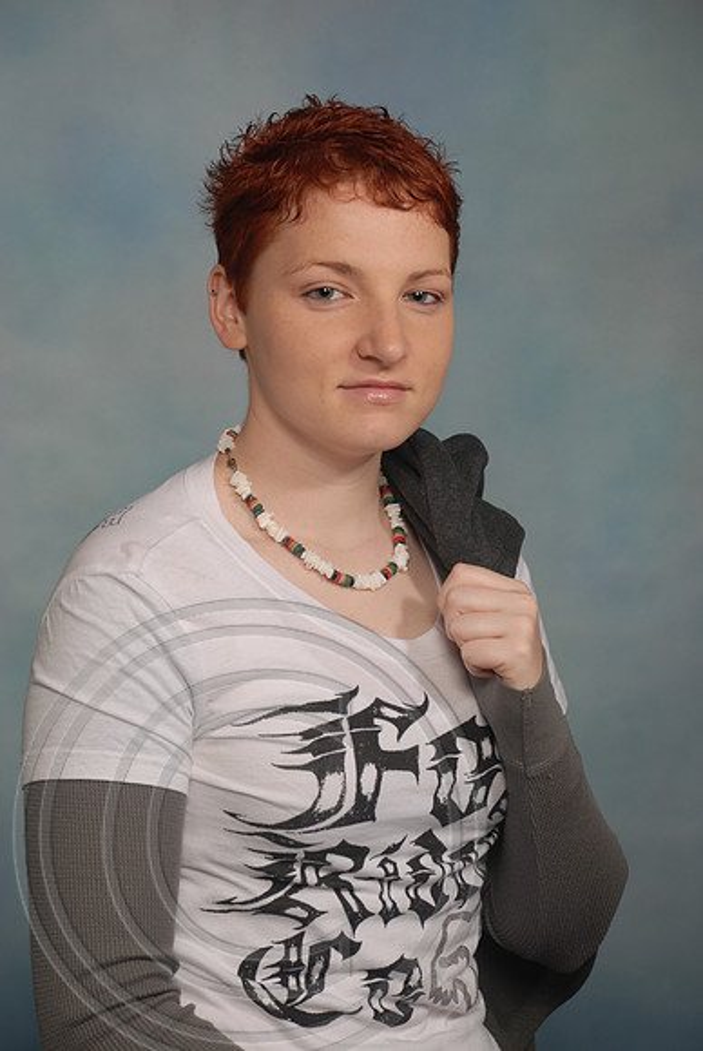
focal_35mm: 105
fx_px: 3068
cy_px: 526
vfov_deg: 19.4
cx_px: 352
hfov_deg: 13.1
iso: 100
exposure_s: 1/125
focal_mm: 70
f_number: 5.6
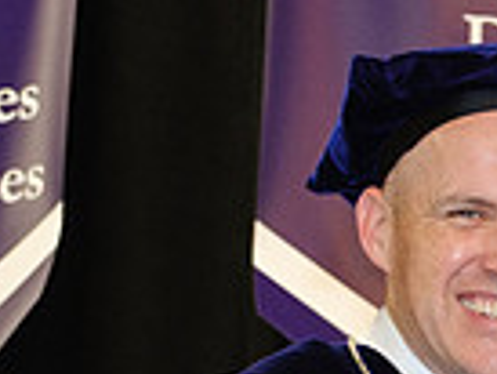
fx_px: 3348
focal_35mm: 233
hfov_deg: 8.0
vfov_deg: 6.2
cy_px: 817
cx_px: 1043
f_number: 4
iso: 1250
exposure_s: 1/125
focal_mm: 26.6
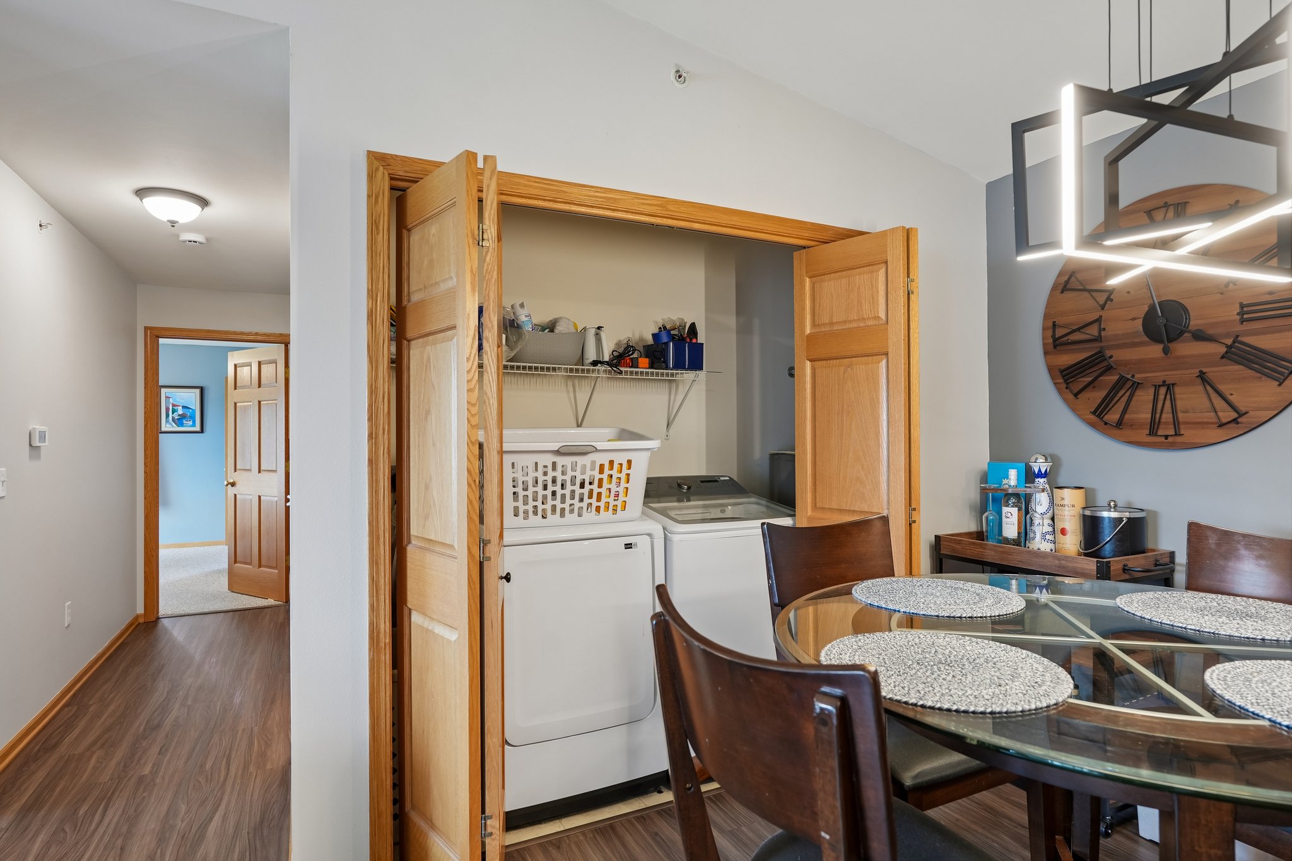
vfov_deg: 63.2
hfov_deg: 85.4
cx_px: 646
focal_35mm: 20
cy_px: 430
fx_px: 700
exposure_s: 1/10
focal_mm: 19.5
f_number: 5
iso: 320
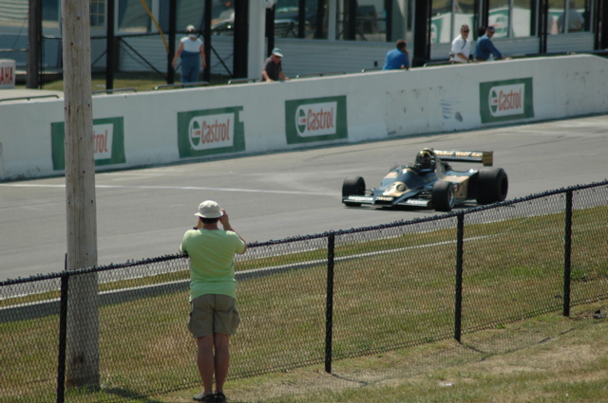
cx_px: 304
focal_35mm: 450
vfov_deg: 3.0
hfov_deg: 4.6
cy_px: 202
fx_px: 7590
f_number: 5.6
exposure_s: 1/2000
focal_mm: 300
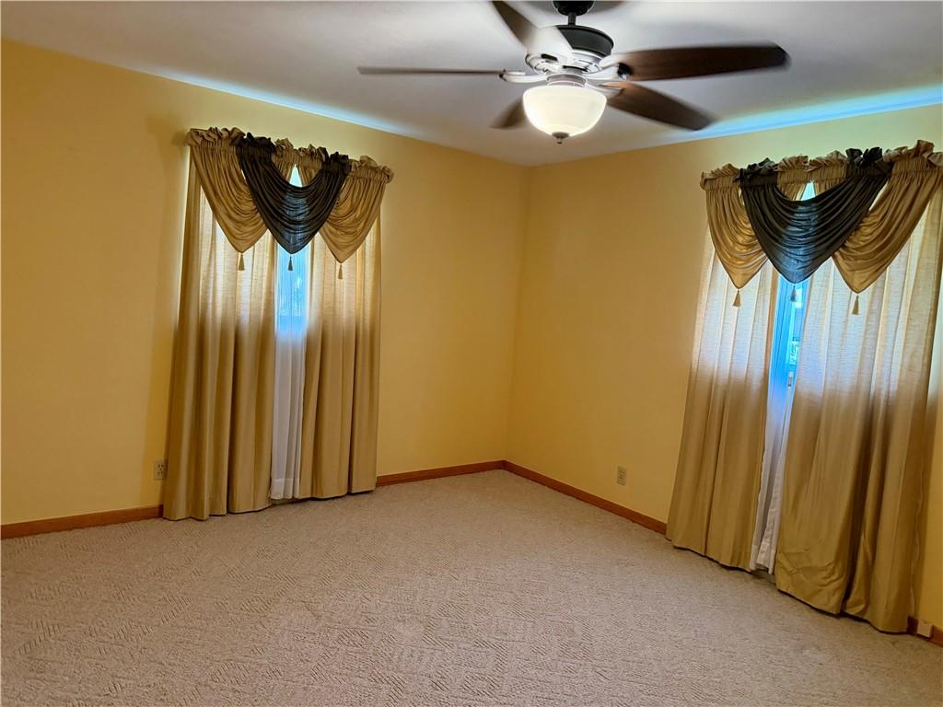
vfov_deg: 56.8
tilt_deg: -4.5
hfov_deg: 71.6
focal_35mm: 24
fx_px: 654
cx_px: 472
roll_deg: -4.9
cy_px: 354
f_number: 1.78
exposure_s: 1/40
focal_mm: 6.76
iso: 640
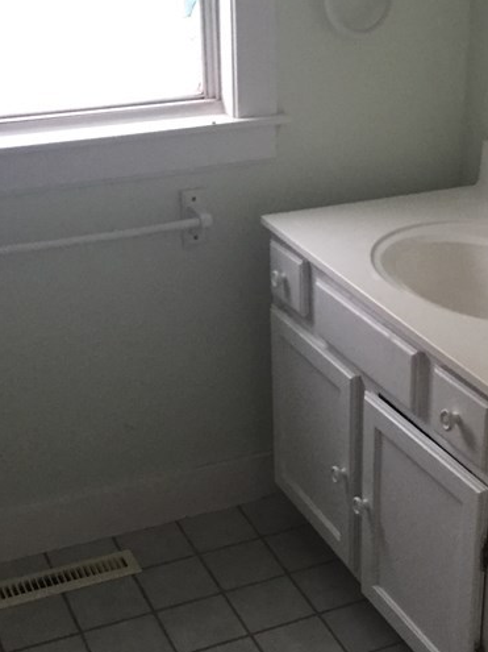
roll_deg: -1.3
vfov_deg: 32.2
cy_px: 366
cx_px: 354
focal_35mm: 60
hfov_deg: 24.2
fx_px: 1128
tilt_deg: -23.9
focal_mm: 4.15
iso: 200
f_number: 2.2
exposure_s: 1/30
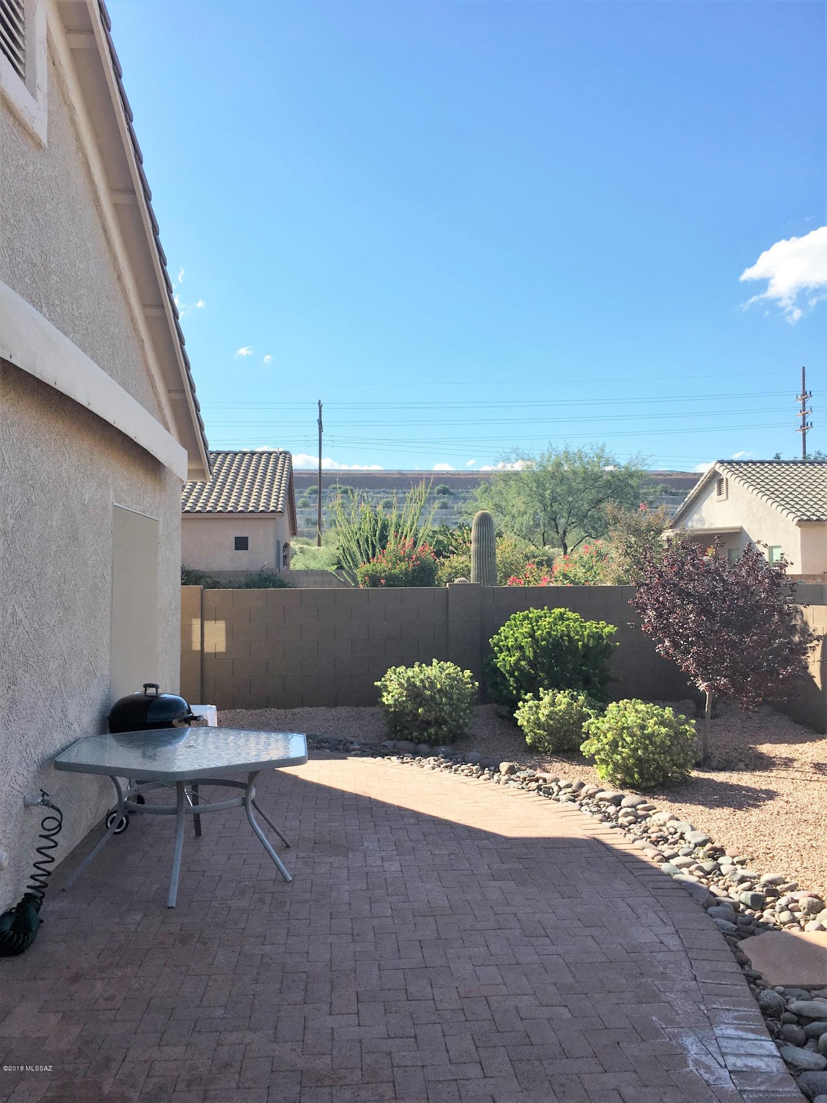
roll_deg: -0.1
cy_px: 552
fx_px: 924
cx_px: 414
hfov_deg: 48.2
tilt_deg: +2.2
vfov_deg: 61.7
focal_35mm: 29
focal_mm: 4.15
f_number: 2.2
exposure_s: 1/1166
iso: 25
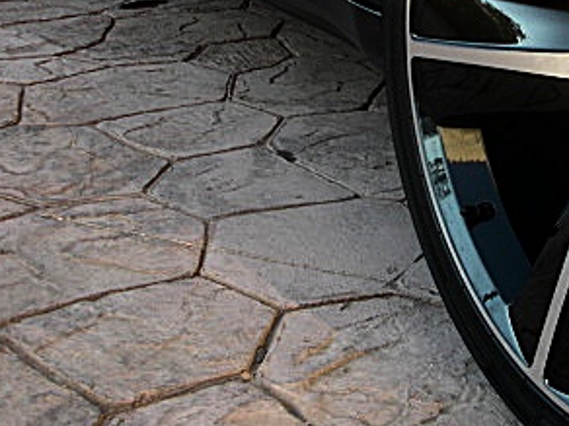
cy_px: 68
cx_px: 474
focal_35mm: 79
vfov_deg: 18.4
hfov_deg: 24.2
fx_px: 1299
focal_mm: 6.3
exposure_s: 1/125
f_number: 2.8
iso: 100
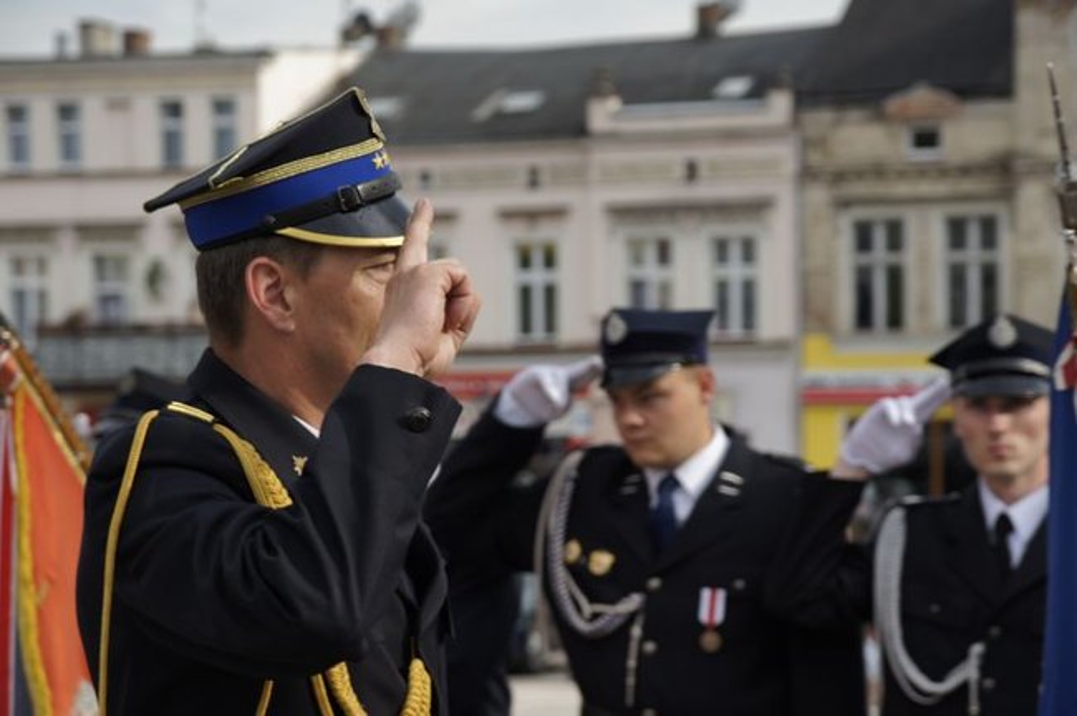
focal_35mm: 105
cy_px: 358
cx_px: 538
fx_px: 3138
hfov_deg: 19.5
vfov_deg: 13.0
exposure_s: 1/250
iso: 100
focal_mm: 70
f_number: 5.6
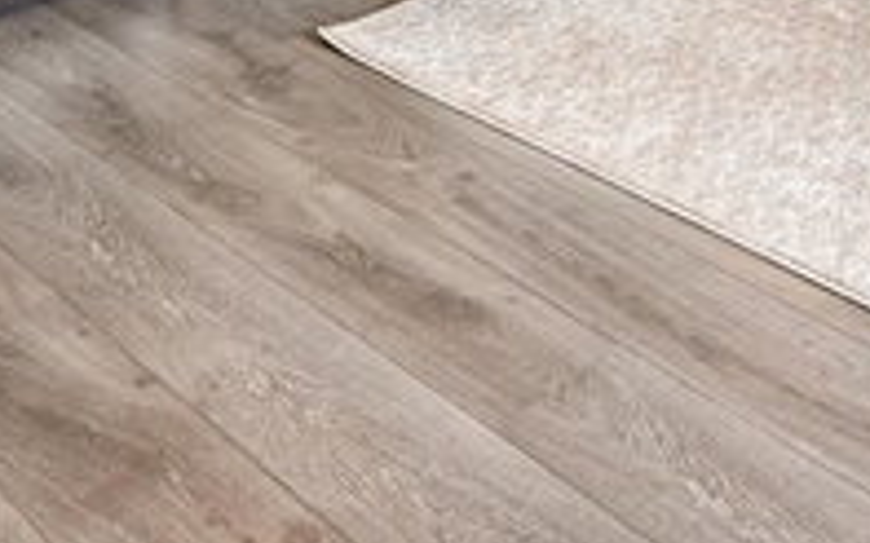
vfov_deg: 16.8
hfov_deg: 33.2
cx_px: 788
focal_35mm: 58
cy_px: -539
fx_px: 1375
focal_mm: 14
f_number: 10
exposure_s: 1/25
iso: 800
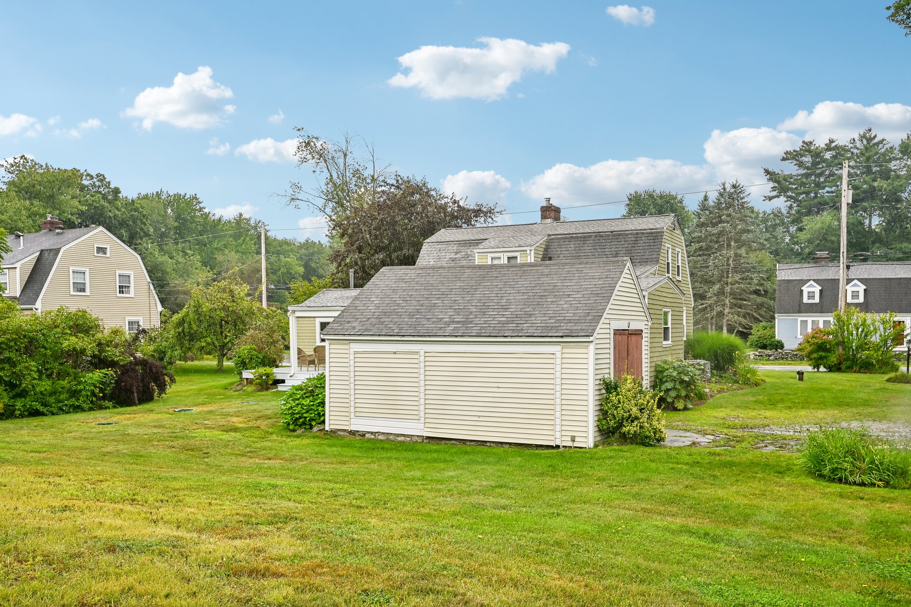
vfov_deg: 43.6
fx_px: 759
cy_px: 304
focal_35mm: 30
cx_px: 456
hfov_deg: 61.9
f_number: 8
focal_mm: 30
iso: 400
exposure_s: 1/250
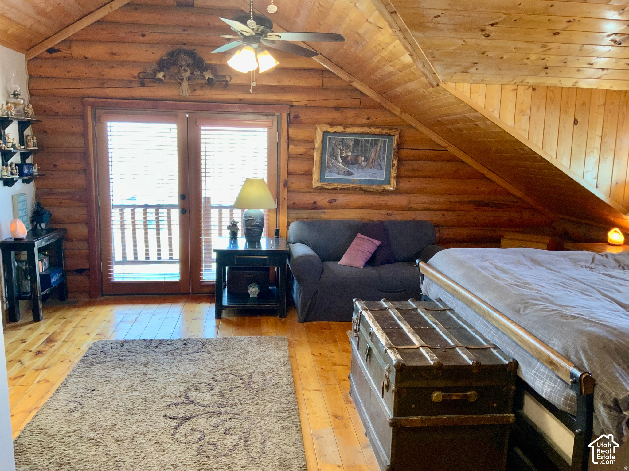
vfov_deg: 48.2
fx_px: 527
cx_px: 314
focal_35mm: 29
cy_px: 236
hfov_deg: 61.7
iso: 160
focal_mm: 3
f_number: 1.8
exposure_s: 1/60
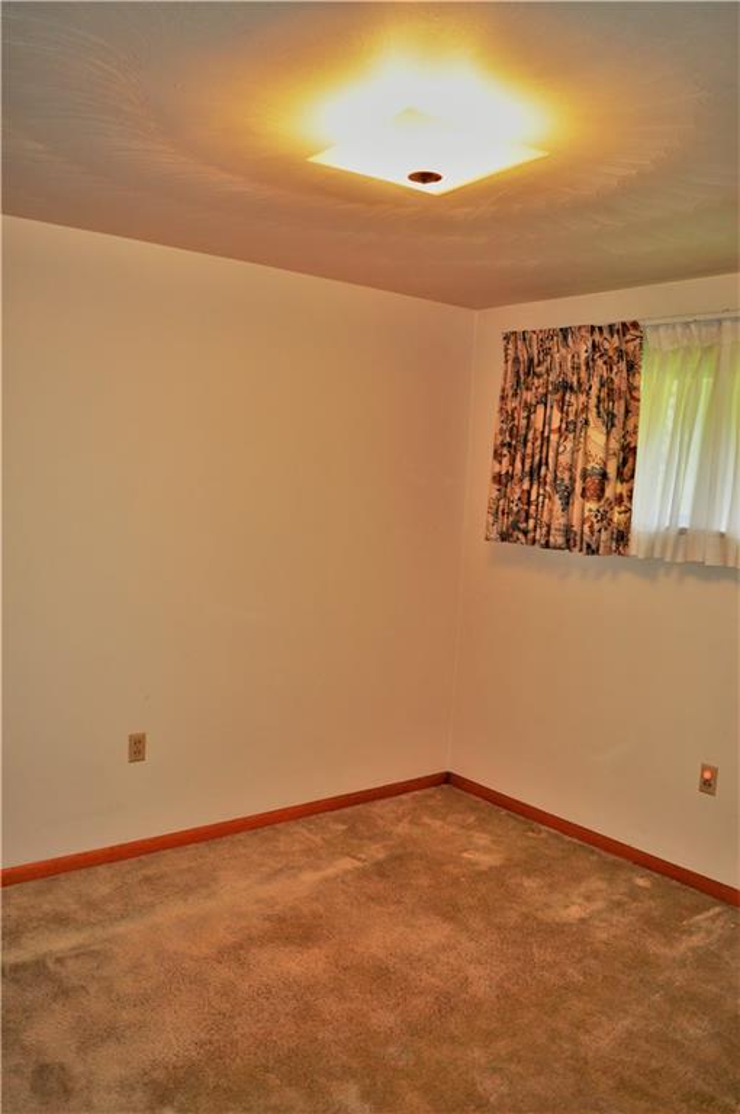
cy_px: 557
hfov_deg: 47.8
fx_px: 835
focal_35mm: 27
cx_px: 370
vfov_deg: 67.4
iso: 400
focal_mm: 18
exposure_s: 1/60
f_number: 3.5
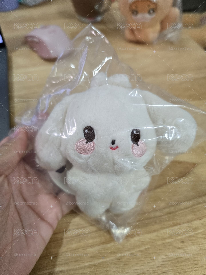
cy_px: 138
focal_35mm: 23
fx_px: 182
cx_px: 103
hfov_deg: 58.9
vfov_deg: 73.9
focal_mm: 6.3
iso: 320
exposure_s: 1/120
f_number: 1.7
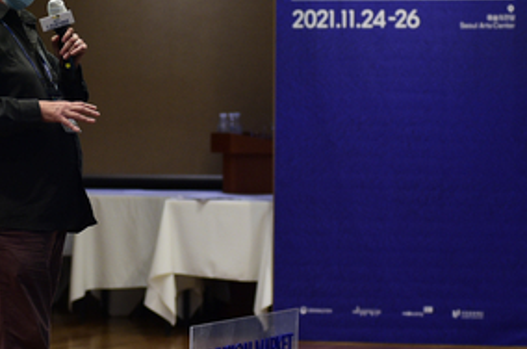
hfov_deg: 13.0
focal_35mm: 158
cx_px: 148
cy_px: 65
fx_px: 2308
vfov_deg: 8.6
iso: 2500
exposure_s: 1/250
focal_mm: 80
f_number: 4
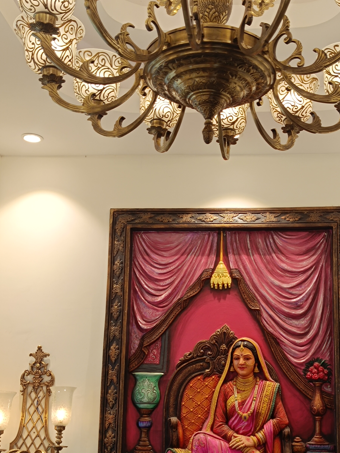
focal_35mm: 41
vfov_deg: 45.5
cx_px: 238
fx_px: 537
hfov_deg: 34.7
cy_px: 278
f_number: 1.88
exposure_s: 1/101
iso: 137
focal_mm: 5.59
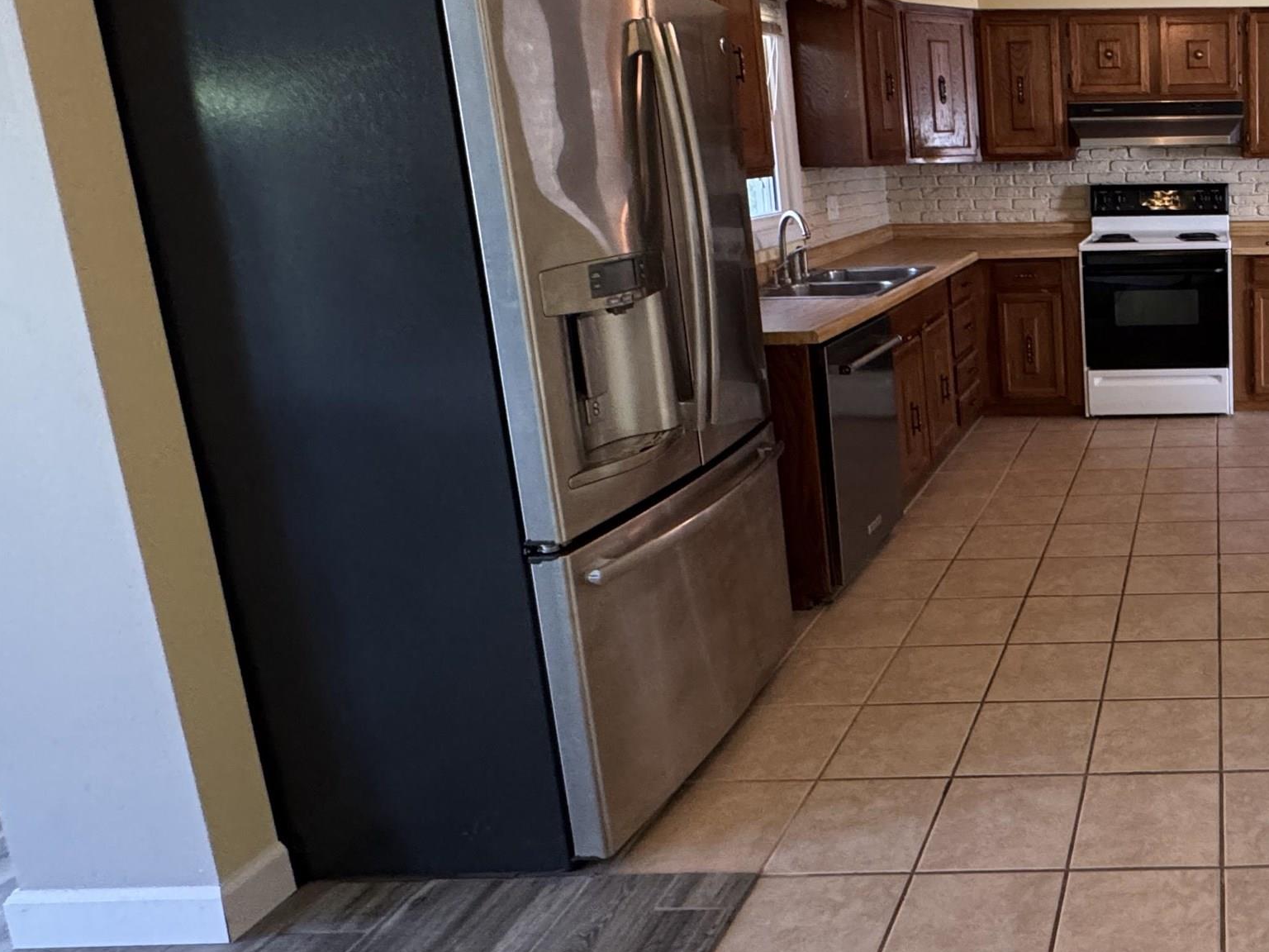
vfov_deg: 49.0
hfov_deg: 52.5
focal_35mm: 28
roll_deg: +1.3
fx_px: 1026
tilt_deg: -11.0
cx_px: 1226
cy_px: 327
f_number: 2.2
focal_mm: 2.22
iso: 500
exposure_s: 1/60
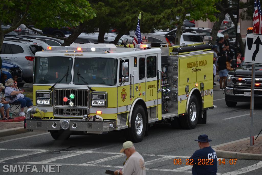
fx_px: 1474
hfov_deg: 10.2
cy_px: 88
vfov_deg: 6.8
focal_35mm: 202
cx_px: 131
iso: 400
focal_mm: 135
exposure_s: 1/1600
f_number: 5
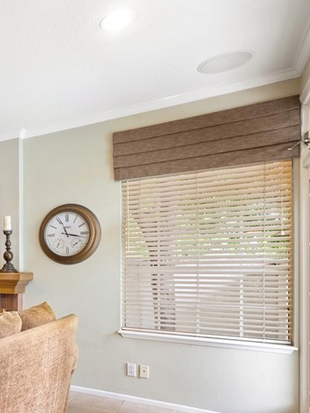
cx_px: -72
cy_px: 267
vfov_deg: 57.4
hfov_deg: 34.9
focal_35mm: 31
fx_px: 370
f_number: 9
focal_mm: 16
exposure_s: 1/4
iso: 320
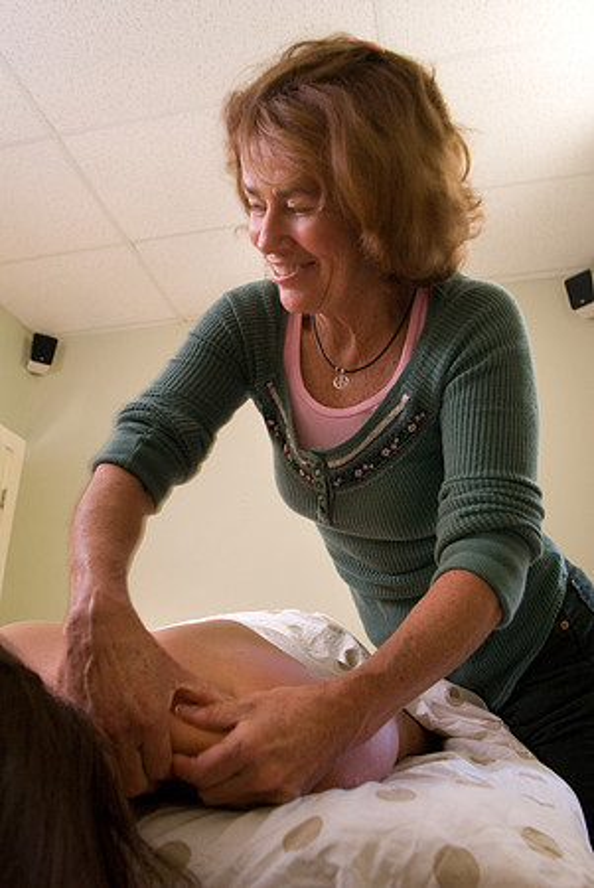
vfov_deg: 70.4
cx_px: 297
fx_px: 630
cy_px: 444
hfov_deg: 50.5
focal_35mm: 26
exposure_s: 1/25
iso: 400
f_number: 3.5
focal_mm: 17
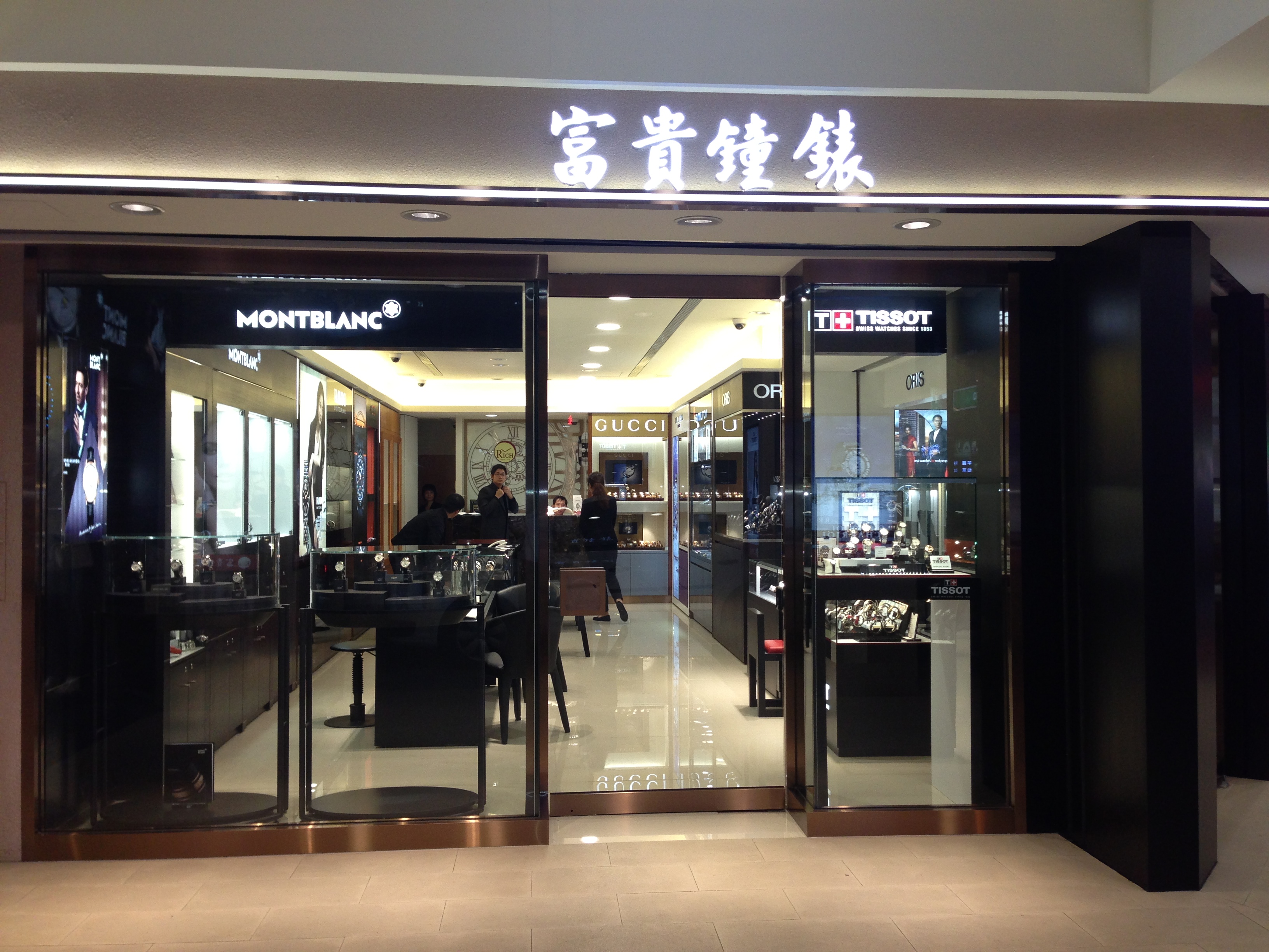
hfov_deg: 55.4
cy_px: 476
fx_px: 1210
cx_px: 634
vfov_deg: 42.9
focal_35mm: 33
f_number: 2.4
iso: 80
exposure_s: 1/60
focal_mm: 4.13
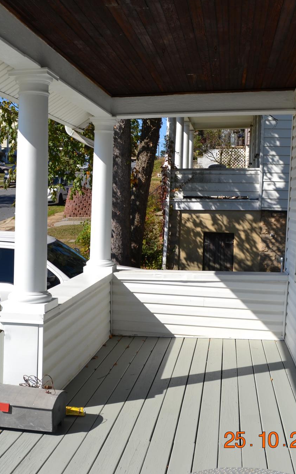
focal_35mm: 42
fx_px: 542
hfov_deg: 30.4
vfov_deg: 47.2
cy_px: 236
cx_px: 107
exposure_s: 1/250
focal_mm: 18
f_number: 8
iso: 100
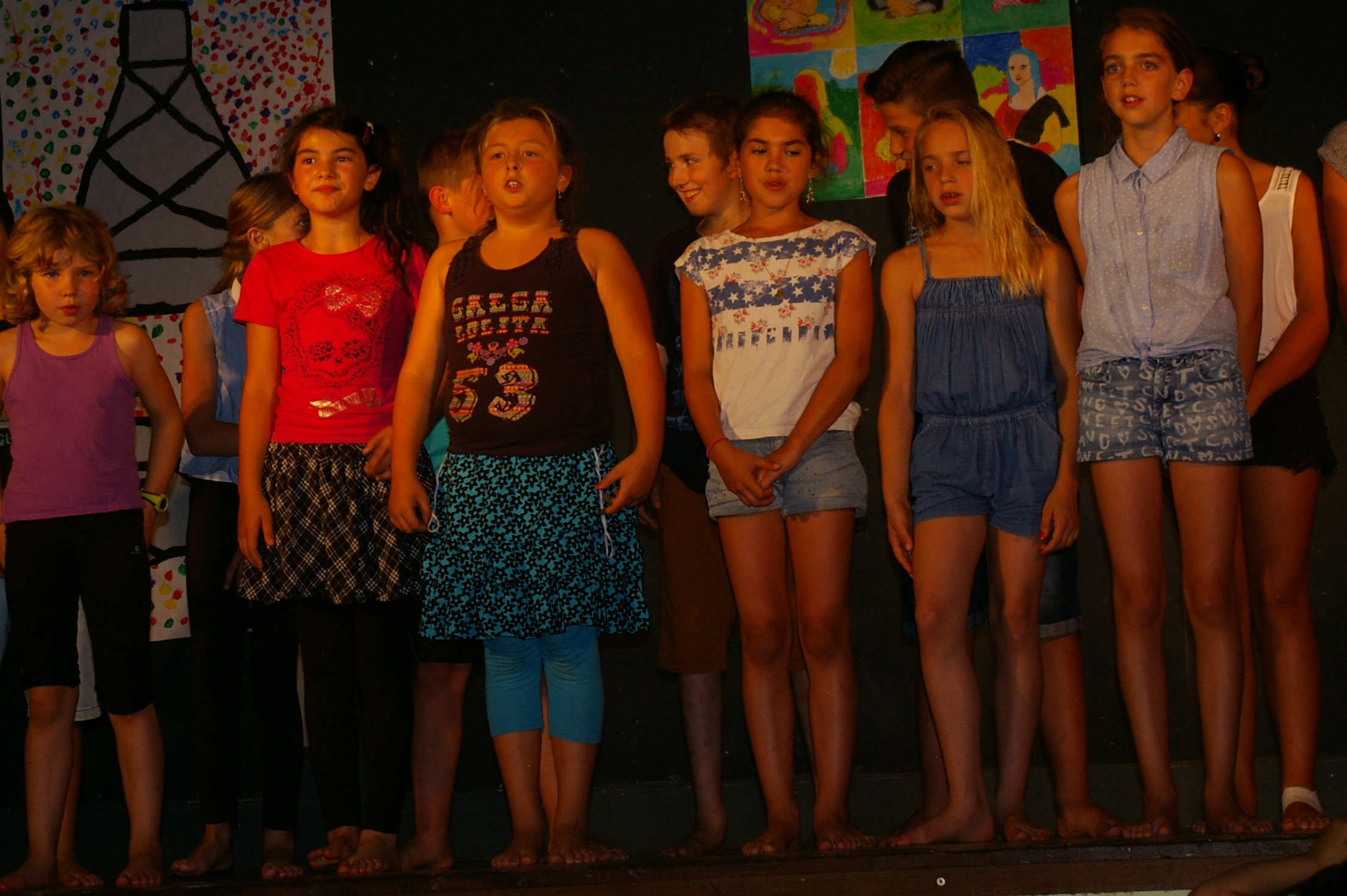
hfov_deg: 18.3
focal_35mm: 112
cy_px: 292
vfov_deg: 12.2
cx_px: 598
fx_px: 4174
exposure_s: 1/60
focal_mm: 55
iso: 400
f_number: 5.6
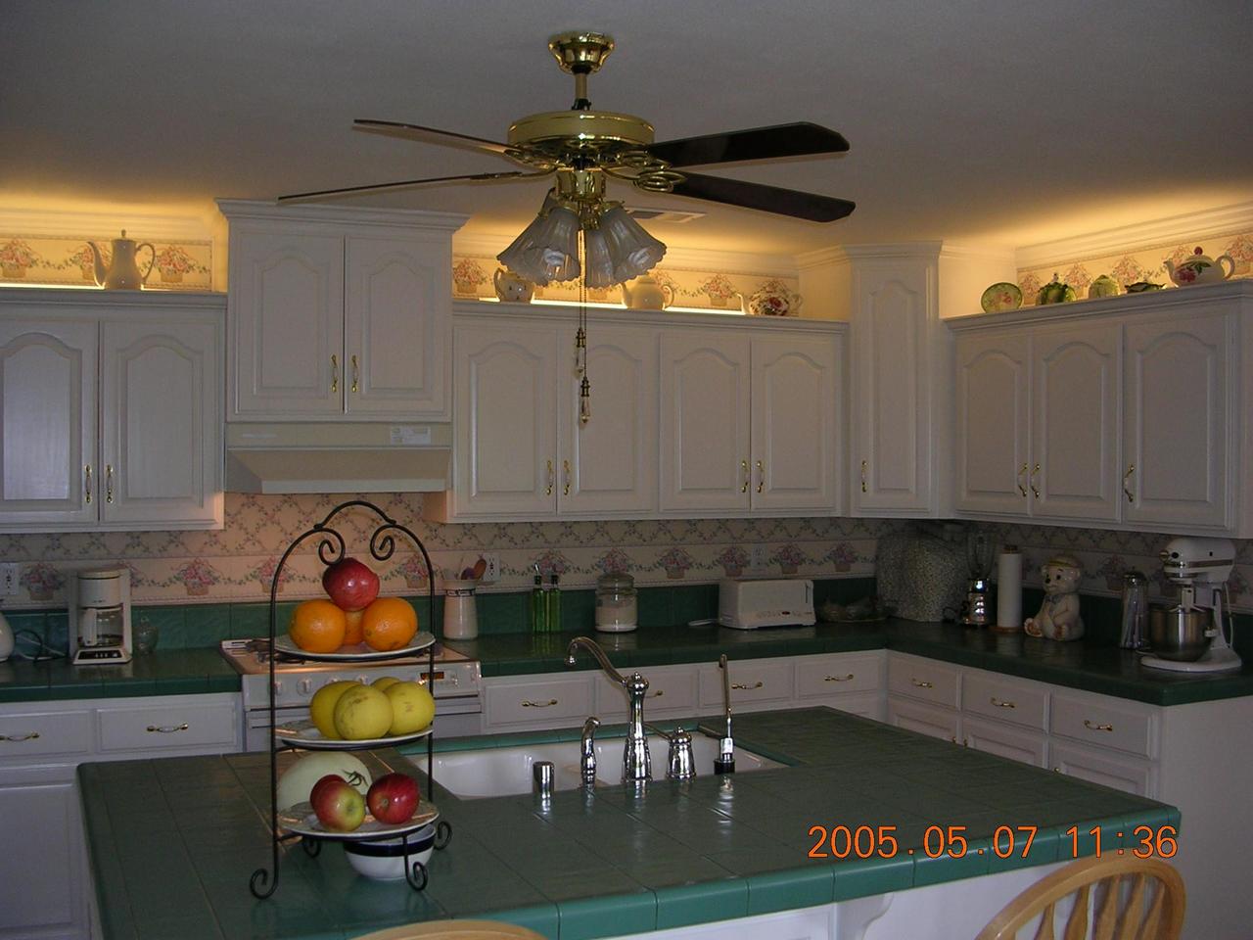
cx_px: 626
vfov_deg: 37.7
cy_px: 470
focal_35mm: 38
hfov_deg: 49.0
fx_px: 1375
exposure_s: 1/30
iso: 50
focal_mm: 5.8
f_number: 2.8
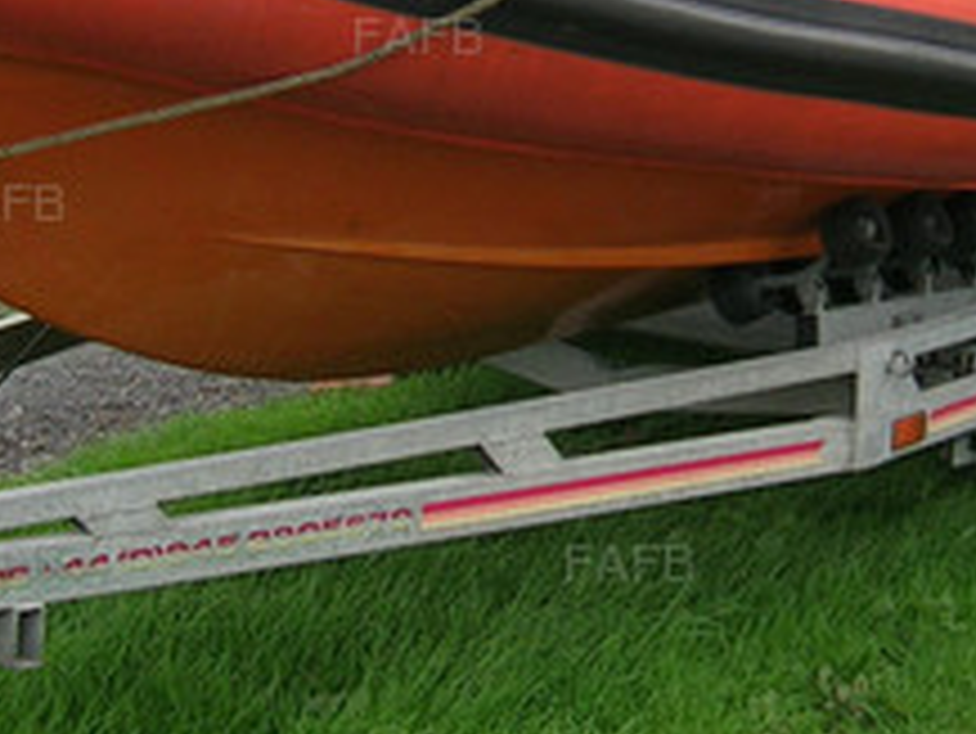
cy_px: 135
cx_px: 697
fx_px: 2906
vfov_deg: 14.3
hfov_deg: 19.0
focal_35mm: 103
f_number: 2.8
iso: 50
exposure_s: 1/371
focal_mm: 5.4
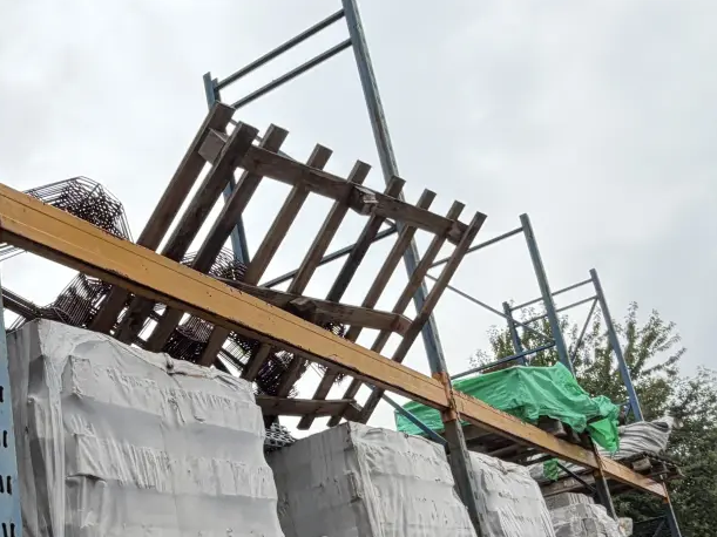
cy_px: 390
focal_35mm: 44
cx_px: 268
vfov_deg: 32.4
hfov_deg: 42.6
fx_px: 911
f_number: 2.2
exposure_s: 1/203
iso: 40
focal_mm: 2.22
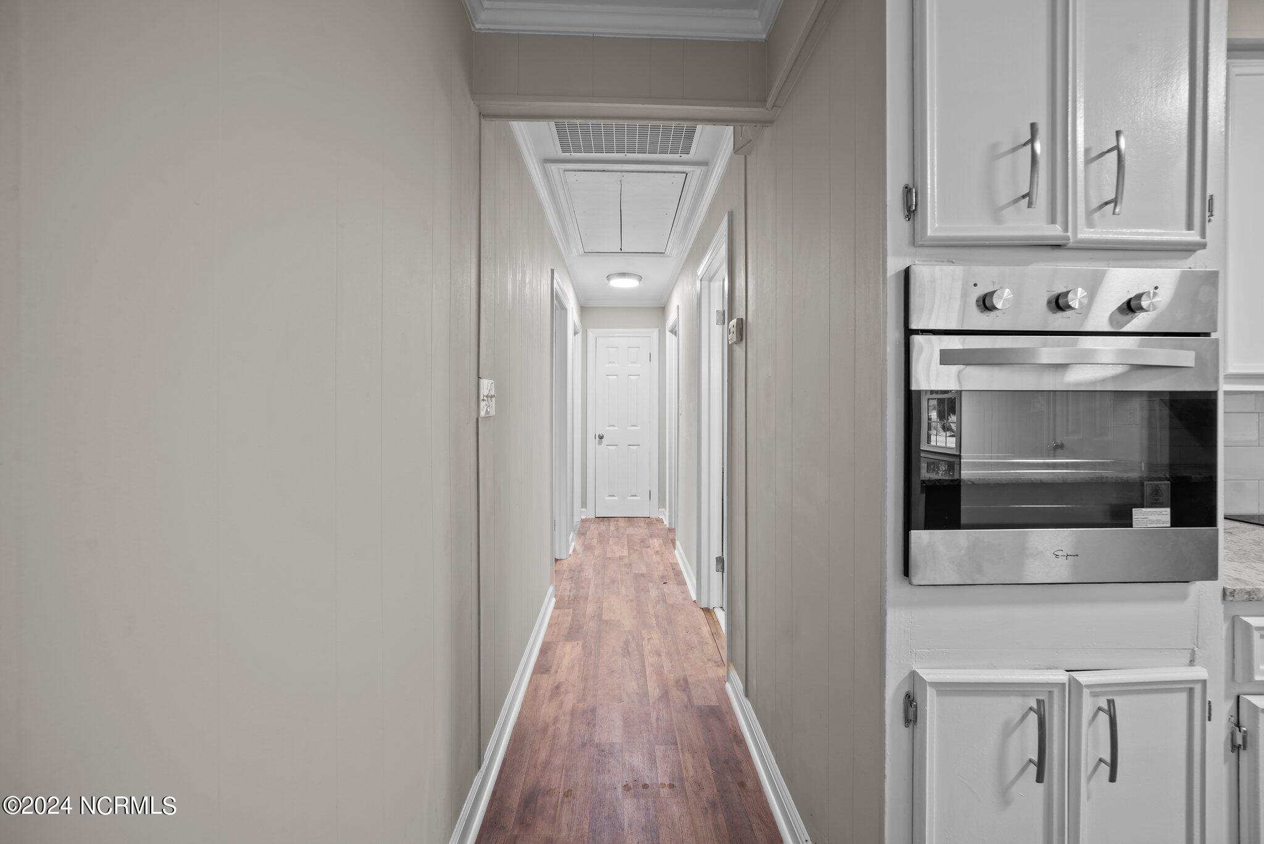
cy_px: 422
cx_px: 632
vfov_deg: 81.3
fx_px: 492
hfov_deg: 104.2
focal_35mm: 14
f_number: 8
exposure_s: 1.3
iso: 250
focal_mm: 14
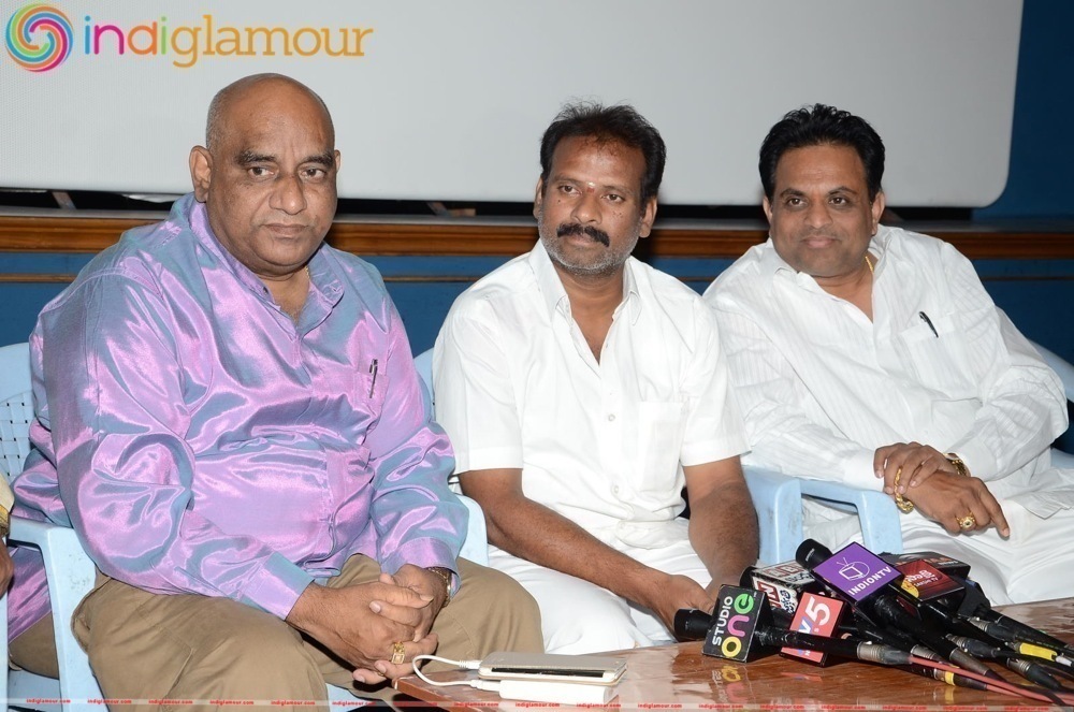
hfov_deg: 27.0
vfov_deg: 18.1
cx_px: 537
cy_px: 356
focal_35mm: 75
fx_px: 2234
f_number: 5.6
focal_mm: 50
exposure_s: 1/125
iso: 400
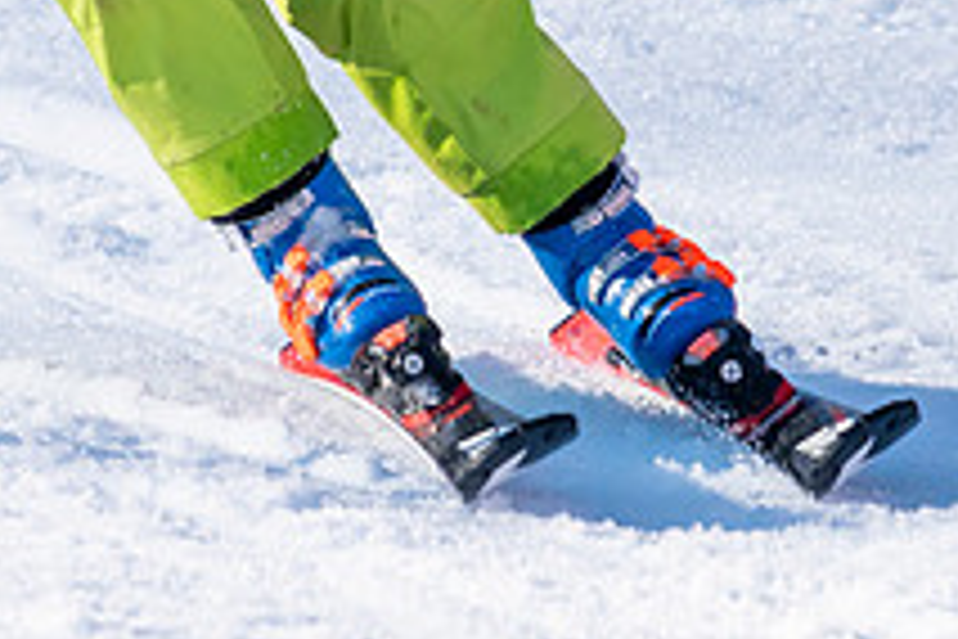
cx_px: -129
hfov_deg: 1.0
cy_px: -229
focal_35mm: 2019
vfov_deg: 0.7
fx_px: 53724
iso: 640
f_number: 8
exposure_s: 1/3200
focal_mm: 560
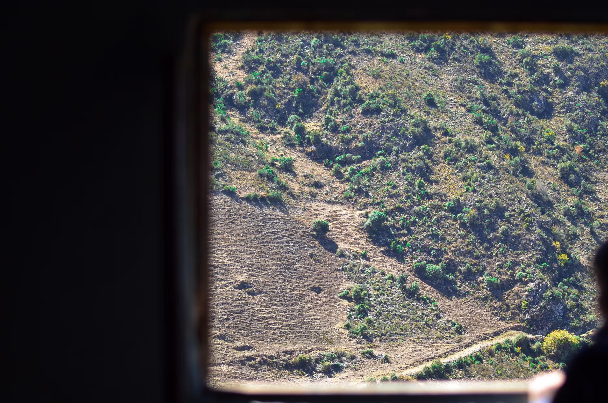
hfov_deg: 20.6
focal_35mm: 99
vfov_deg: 13.8
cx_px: 380
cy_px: 253
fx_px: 1669
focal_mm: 50
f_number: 1.8
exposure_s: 1/800
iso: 100
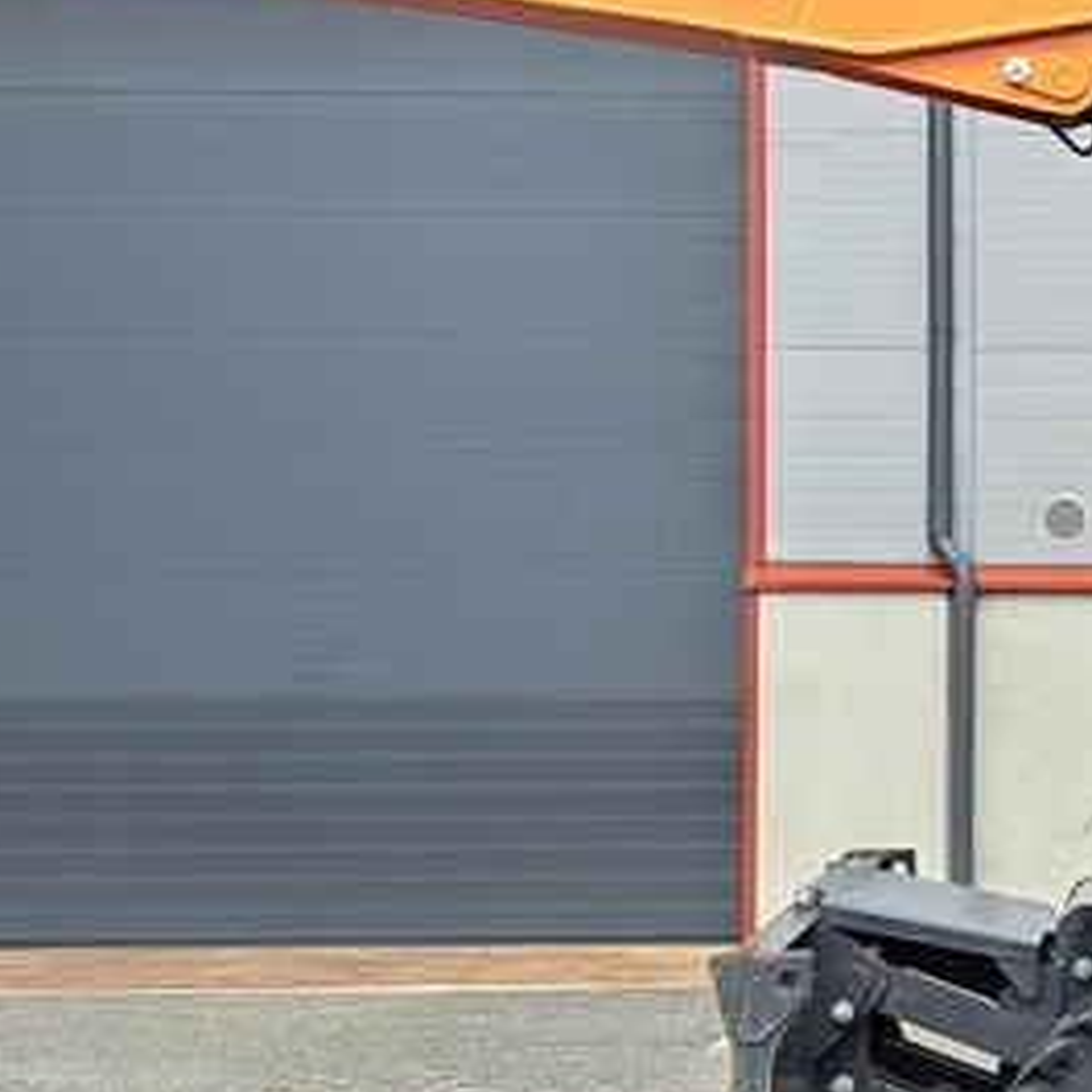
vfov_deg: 20.4
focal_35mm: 85
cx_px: 1263
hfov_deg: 19.4
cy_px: 612
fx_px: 3034
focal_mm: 5.23
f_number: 1.8
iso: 50
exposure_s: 1/1441
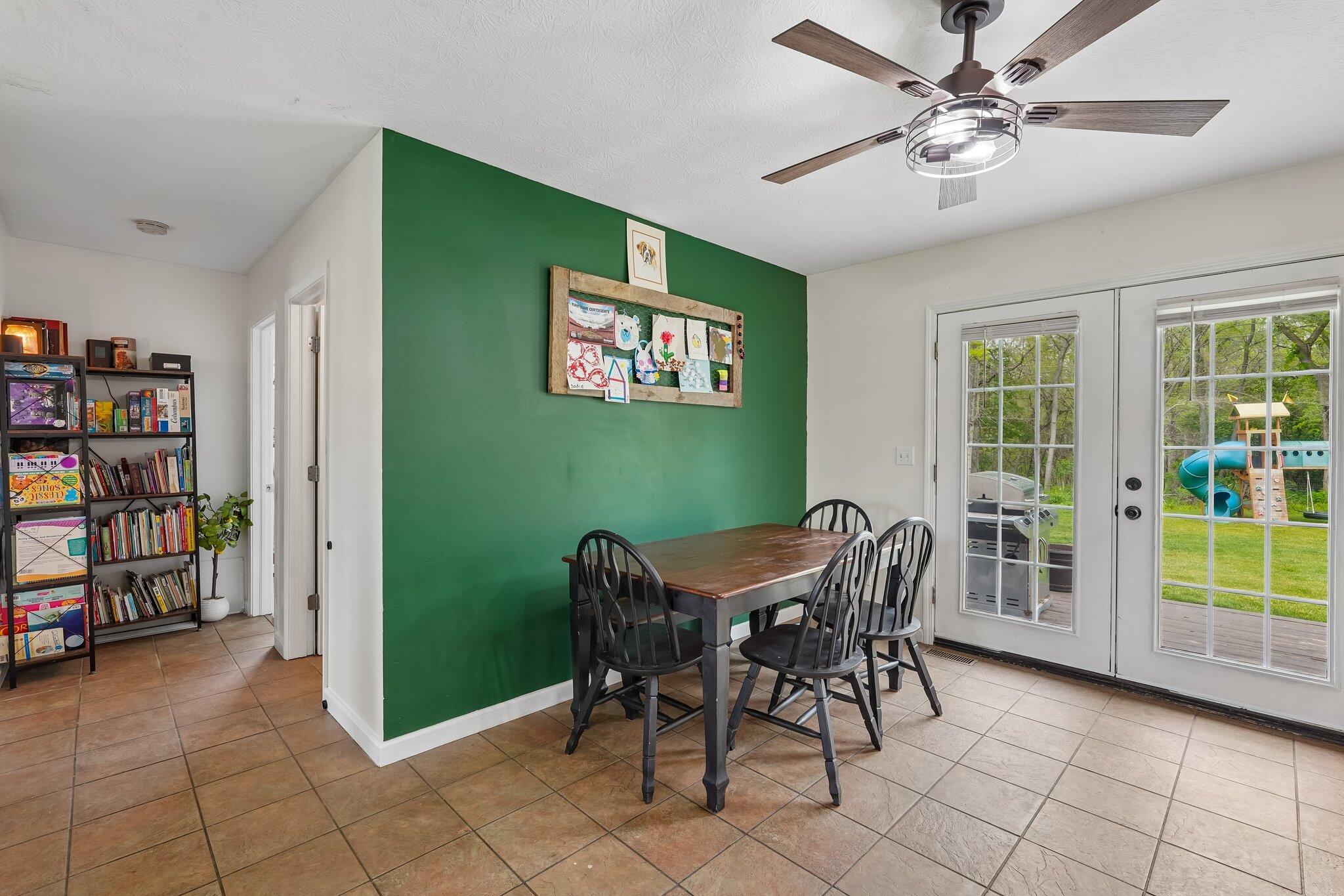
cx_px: 672
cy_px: 448
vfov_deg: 73.7
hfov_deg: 96.7
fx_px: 597
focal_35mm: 16
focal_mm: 16
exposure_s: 1/10
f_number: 8
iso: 400
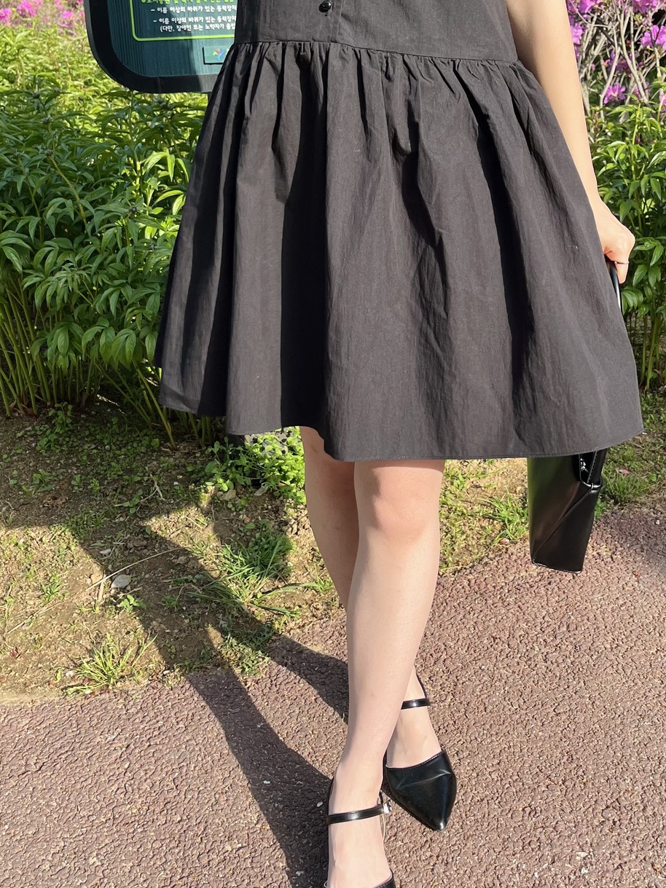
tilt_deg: -17.0
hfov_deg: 33.4
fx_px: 1103
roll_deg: +1.8
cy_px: 318
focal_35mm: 43
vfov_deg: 43.4
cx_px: 419
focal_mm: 5.1
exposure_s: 1/864
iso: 50
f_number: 1.6
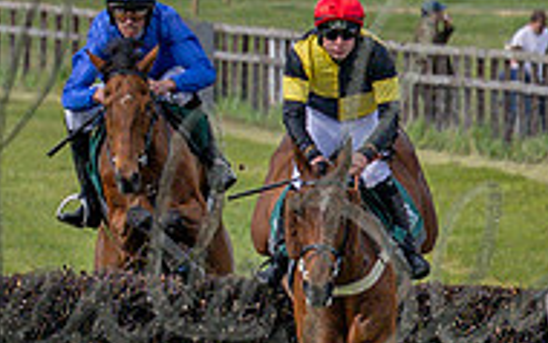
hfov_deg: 1.3
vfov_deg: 0.8
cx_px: 784
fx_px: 24089
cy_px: -280
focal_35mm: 1612
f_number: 5
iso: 400
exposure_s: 1/2500
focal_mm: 165
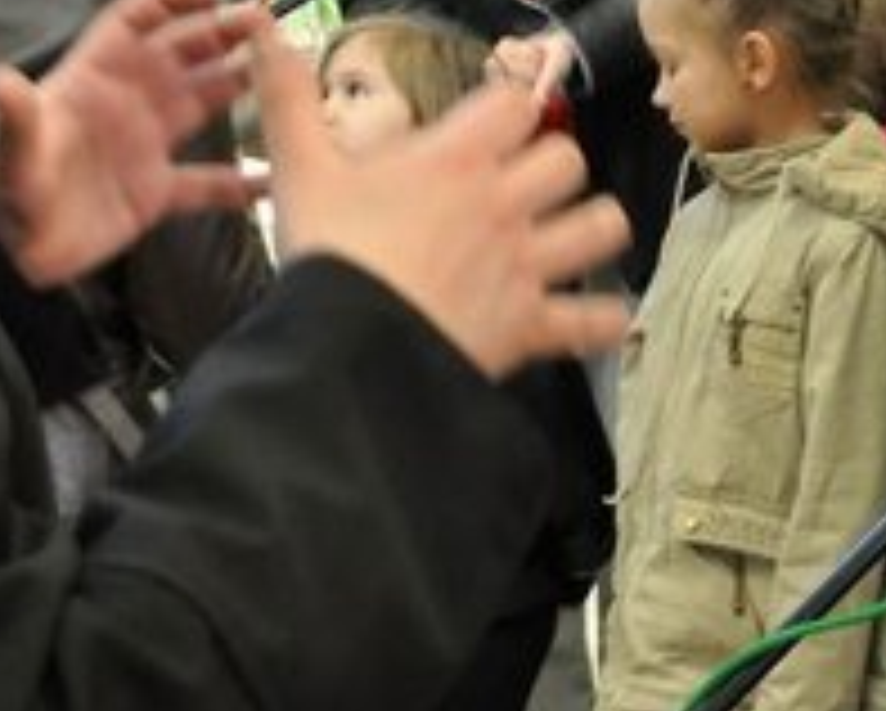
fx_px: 3532
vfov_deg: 11.4
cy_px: -9
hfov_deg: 14.0
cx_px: 931
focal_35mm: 135
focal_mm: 29
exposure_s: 1/30
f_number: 4
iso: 1100
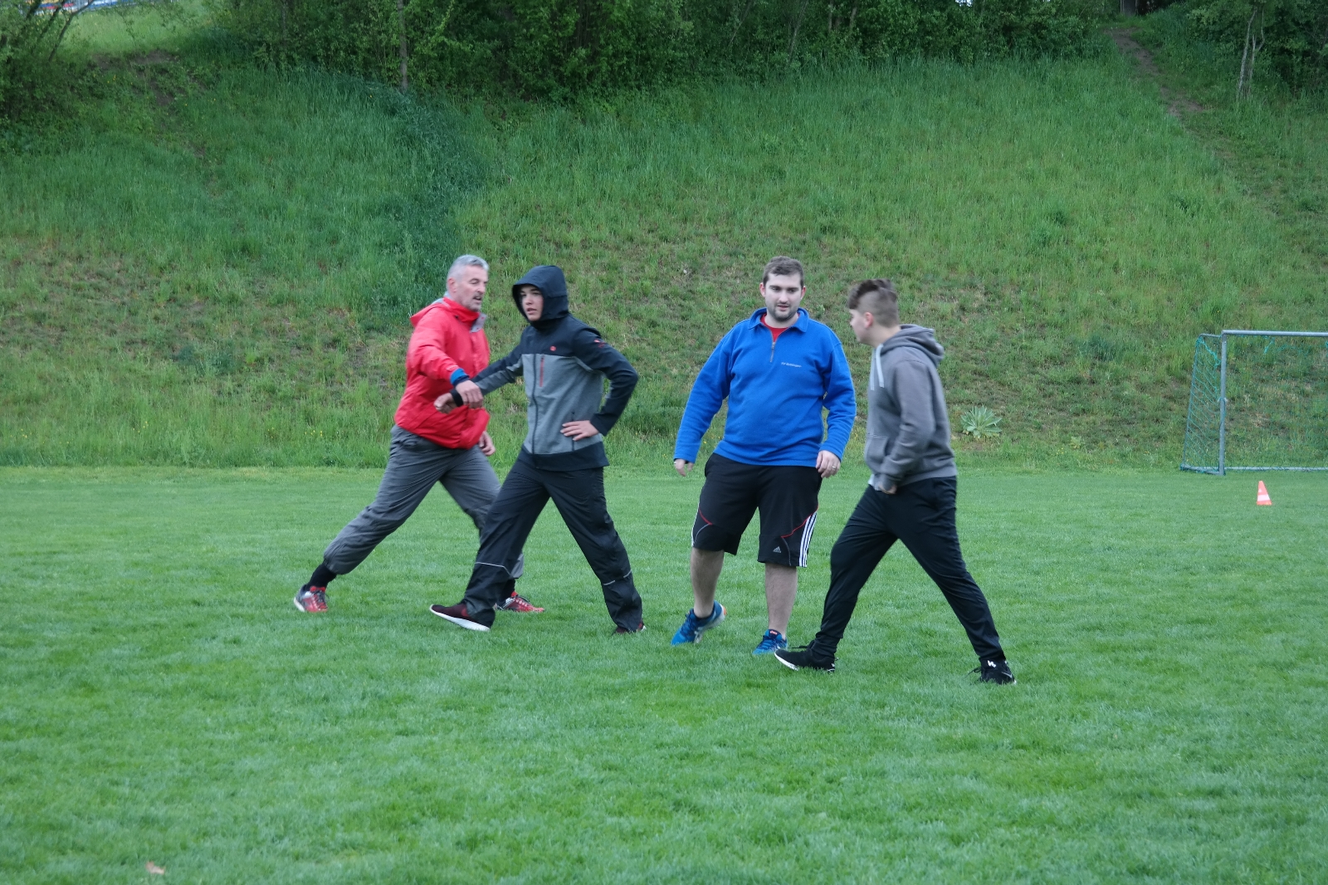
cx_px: 664
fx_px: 3098
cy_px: 442
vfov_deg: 16.3
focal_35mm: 84
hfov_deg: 24.2
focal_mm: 55
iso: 400
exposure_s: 1/80
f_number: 6.3
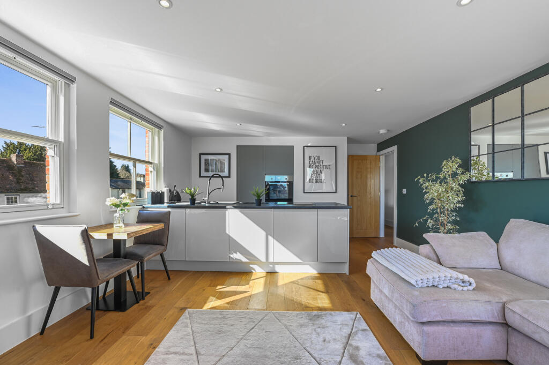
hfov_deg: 104.3
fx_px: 213
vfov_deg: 81.1
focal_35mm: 14
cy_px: 182
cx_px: 274
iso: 400
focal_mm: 14
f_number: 8
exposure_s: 1/6
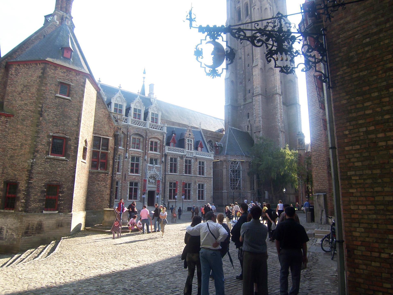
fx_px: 261
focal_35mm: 23
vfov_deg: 58.9
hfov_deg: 73.9
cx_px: 196
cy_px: 148
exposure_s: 1/200
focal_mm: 3.8
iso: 64
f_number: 2.8
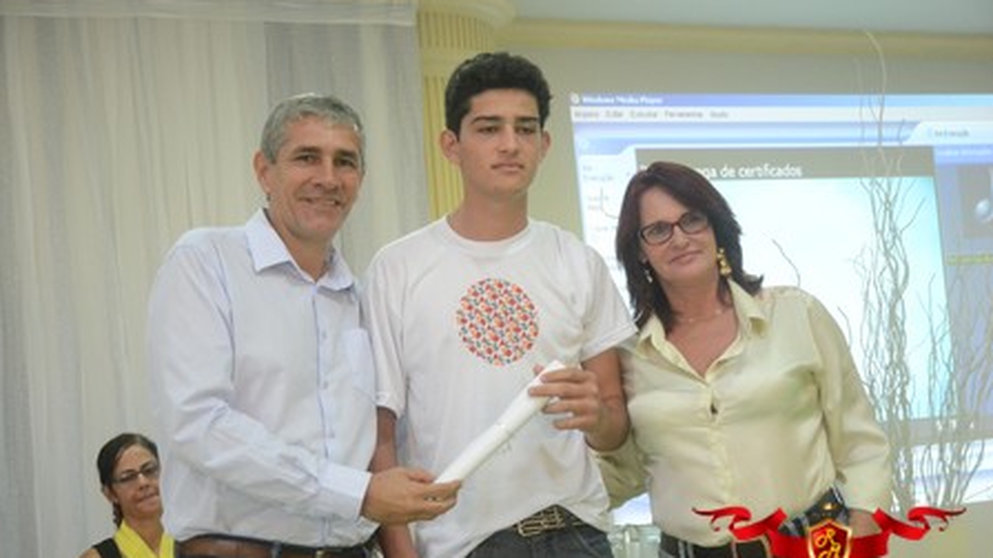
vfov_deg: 20.0
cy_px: 314
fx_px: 1580
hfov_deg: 34.9
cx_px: 496
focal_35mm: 60
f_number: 4.5
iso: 3200
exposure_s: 1/100
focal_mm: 38
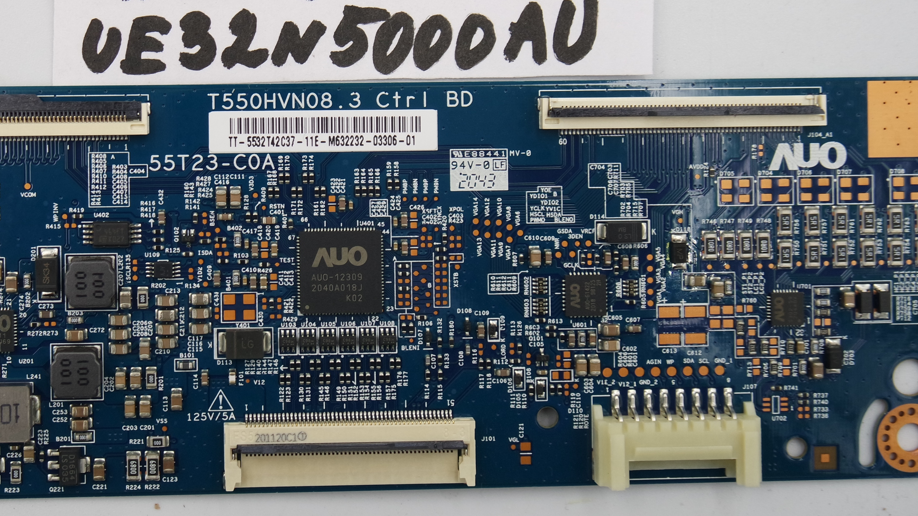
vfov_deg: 20.5
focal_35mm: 58
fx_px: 1412
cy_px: 113
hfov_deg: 35.8
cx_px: 326
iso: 160
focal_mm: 15
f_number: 4.5
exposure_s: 1/100
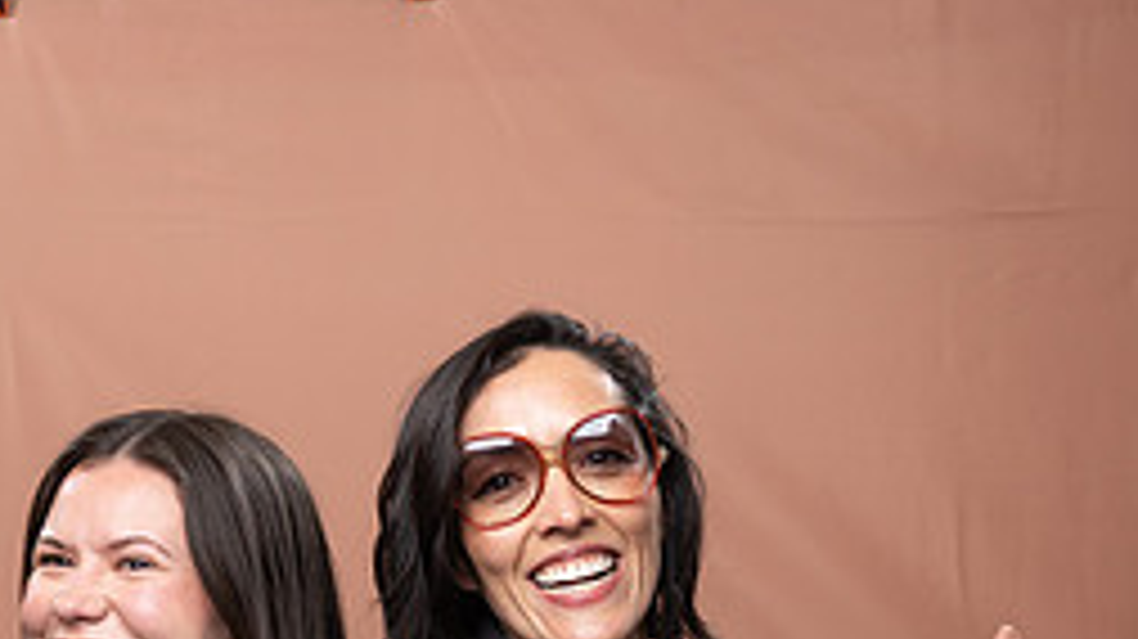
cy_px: 826
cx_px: 283
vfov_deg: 11.7
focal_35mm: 101
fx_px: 3046
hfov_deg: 21.0
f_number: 4
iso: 320
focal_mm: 42
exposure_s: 1/160
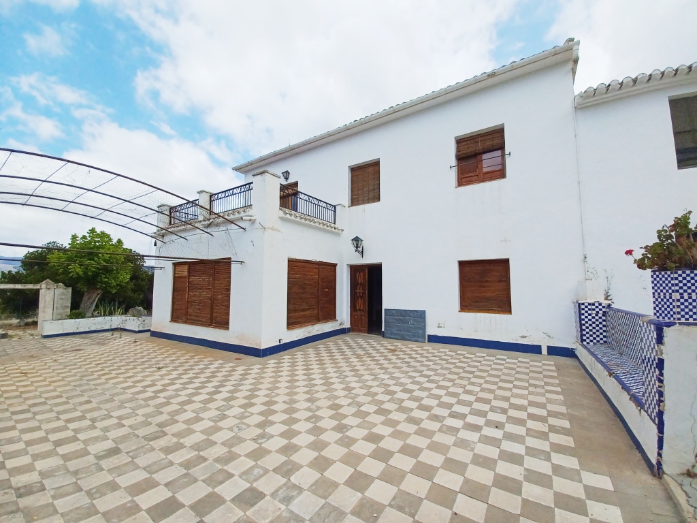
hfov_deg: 106.2
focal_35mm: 13
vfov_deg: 89.9
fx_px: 262
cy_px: 262
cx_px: 348
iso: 40
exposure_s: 1/2294
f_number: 2.2
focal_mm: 1.42
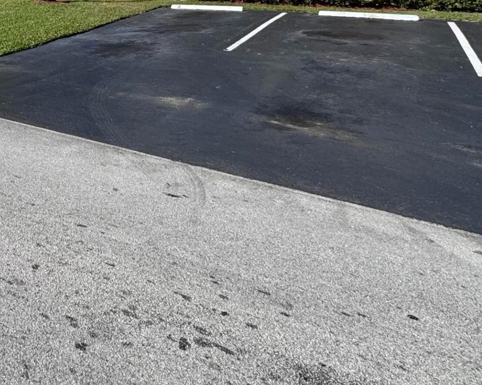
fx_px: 528
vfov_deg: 35.2
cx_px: -61
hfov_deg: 39.2
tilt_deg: -2.1
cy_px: -23
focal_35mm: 37
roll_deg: -0.7
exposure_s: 1/2028
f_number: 2.2
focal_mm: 2.22
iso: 50
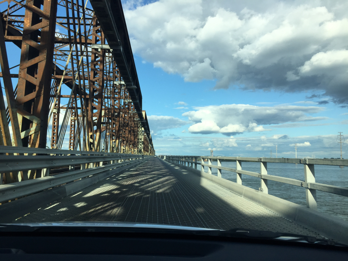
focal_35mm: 29
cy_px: 130
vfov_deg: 48.2
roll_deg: -3.7
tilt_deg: +5.3
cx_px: 174
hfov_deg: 61.7
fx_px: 292
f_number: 2.2
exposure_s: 1/1163
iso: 32
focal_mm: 4.15
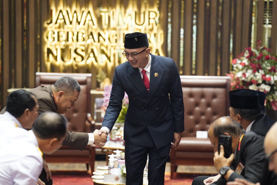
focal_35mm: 134
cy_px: 92
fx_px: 1031
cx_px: 138
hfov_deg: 15.3
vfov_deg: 10.2
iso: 5000
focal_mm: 134
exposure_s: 1/100
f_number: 2.8
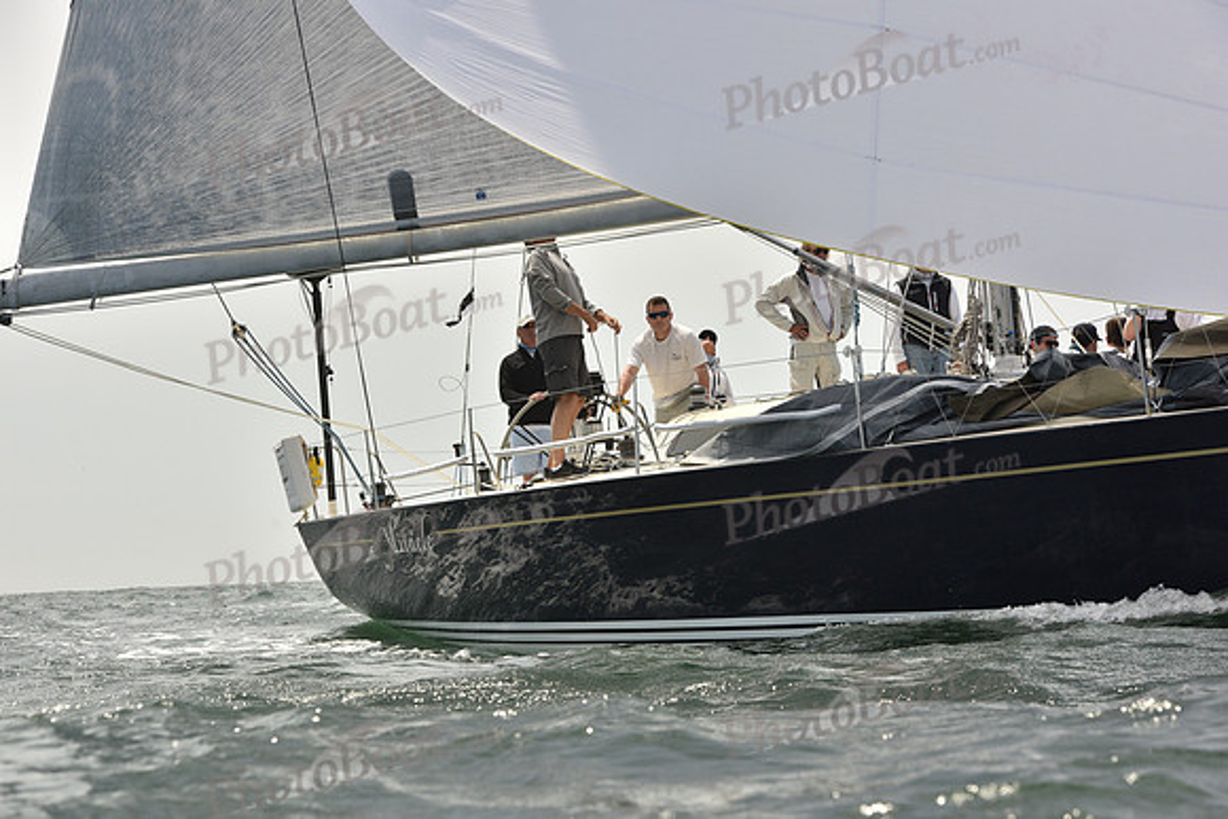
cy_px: 410
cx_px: 614
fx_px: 3344
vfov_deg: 14.0
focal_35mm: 98
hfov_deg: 20.8
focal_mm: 98
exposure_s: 1/1600
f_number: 8
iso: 400
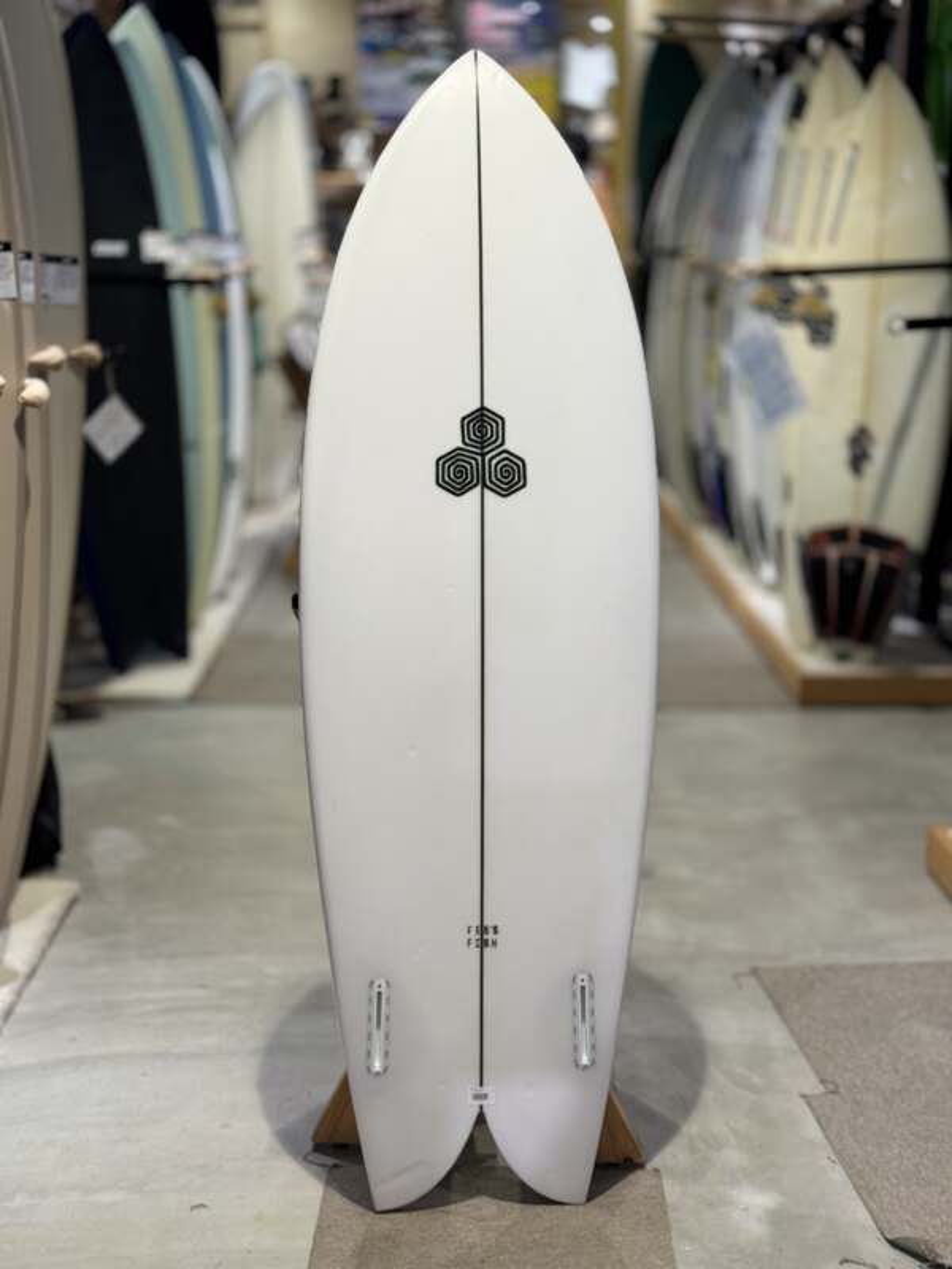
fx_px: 1760
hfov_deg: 30.3
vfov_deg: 39.7
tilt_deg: -13.4
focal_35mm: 48
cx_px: 476
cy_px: 634
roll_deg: +0.0
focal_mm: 6.76
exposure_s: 1/100
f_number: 1.78
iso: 50
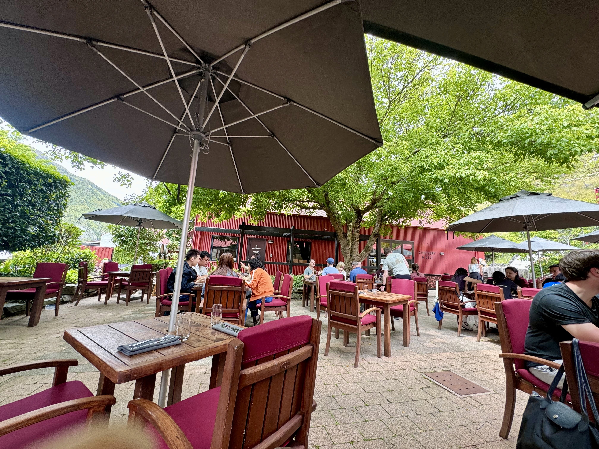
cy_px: 224
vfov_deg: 85.7
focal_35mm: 14
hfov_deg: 102.1
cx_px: 300
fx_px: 242
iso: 40
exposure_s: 1/99
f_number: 2.2
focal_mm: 2.22
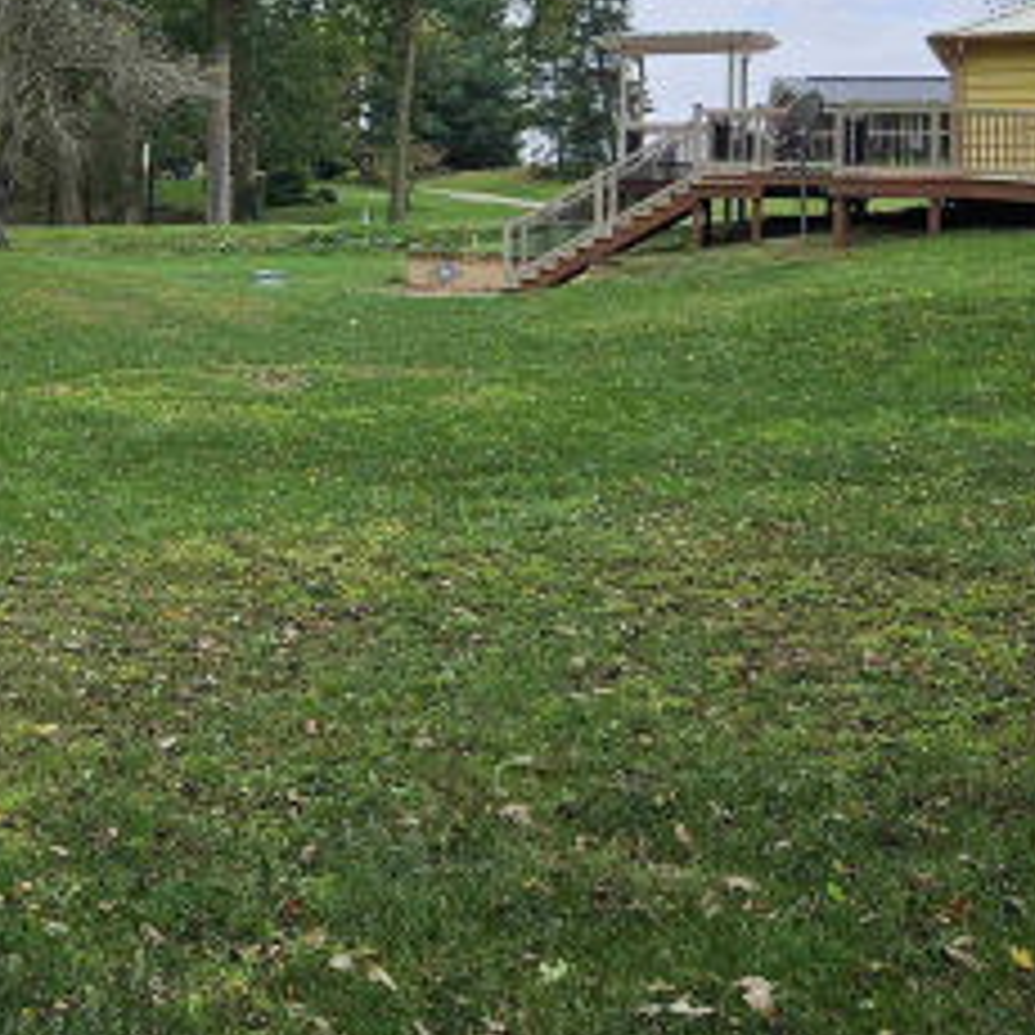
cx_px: 7
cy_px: 225
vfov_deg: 28.5
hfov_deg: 27.5
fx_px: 1996
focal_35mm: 59
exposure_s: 1/1242
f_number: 1.8
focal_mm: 5.4
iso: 25
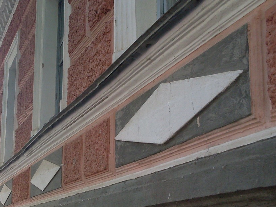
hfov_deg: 29.0
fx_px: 526
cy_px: 158
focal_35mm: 66
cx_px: 70
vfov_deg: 22.0
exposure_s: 1/90
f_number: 2.8
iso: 100
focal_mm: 6.3
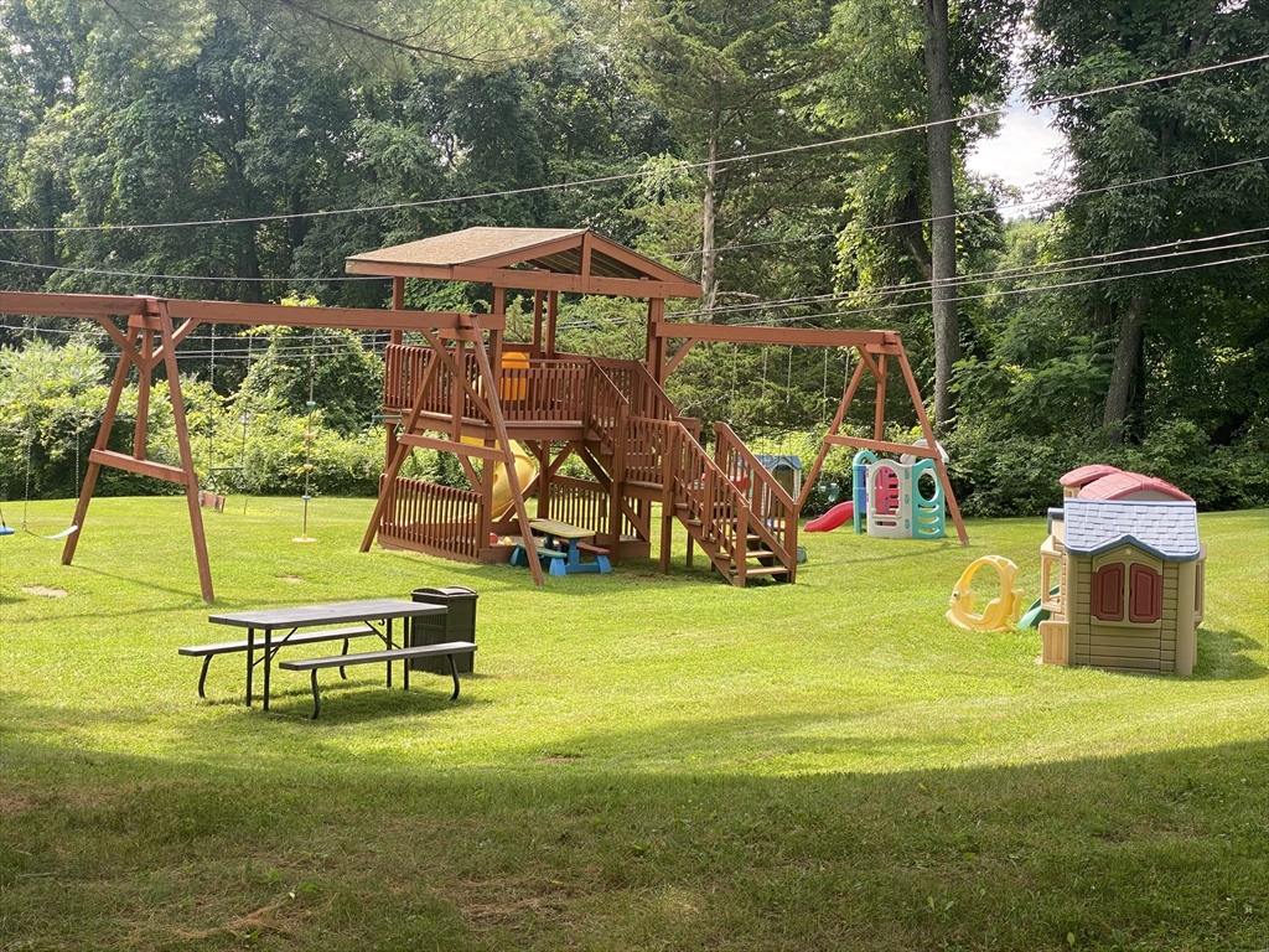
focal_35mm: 52
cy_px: 476
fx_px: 1906
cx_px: 634
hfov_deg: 36.8
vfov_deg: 28.0
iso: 20
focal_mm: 6
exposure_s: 1/229
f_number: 2
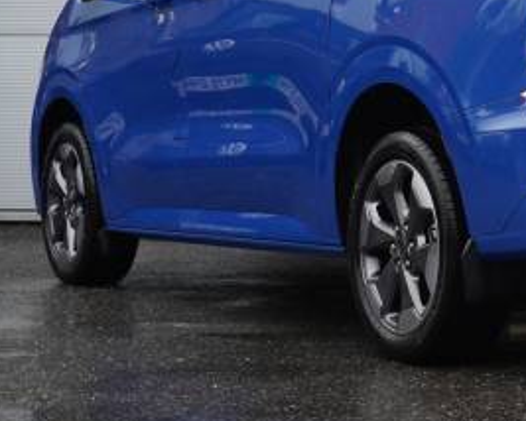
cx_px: 552
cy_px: 51
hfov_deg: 14.7
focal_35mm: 128
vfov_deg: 12.0
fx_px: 1994
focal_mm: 38
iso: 500
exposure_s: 1/200
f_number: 5.6
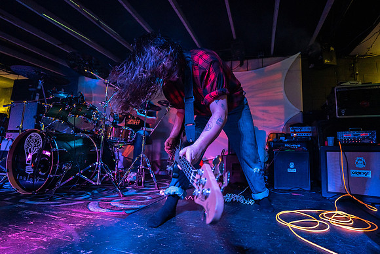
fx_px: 174
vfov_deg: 72.1
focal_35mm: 16
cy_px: 129
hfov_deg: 94.1
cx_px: 222
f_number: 2.8
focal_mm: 14
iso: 1600
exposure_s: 1/250
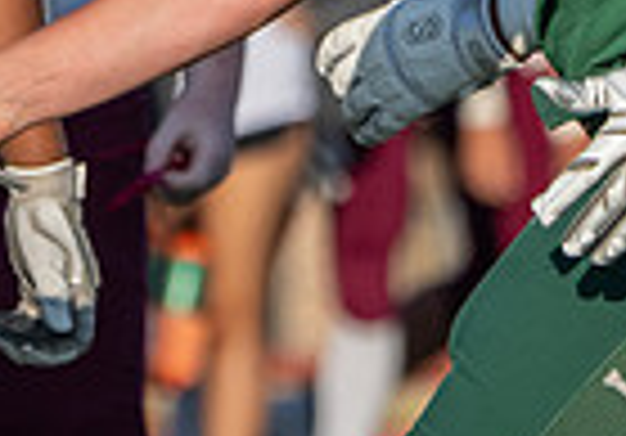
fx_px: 34119
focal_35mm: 1934
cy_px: -86
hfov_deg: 1.1
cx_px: 461
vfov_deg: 0.7
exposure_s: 1/1250
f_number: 5.6
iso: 250
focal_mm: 265
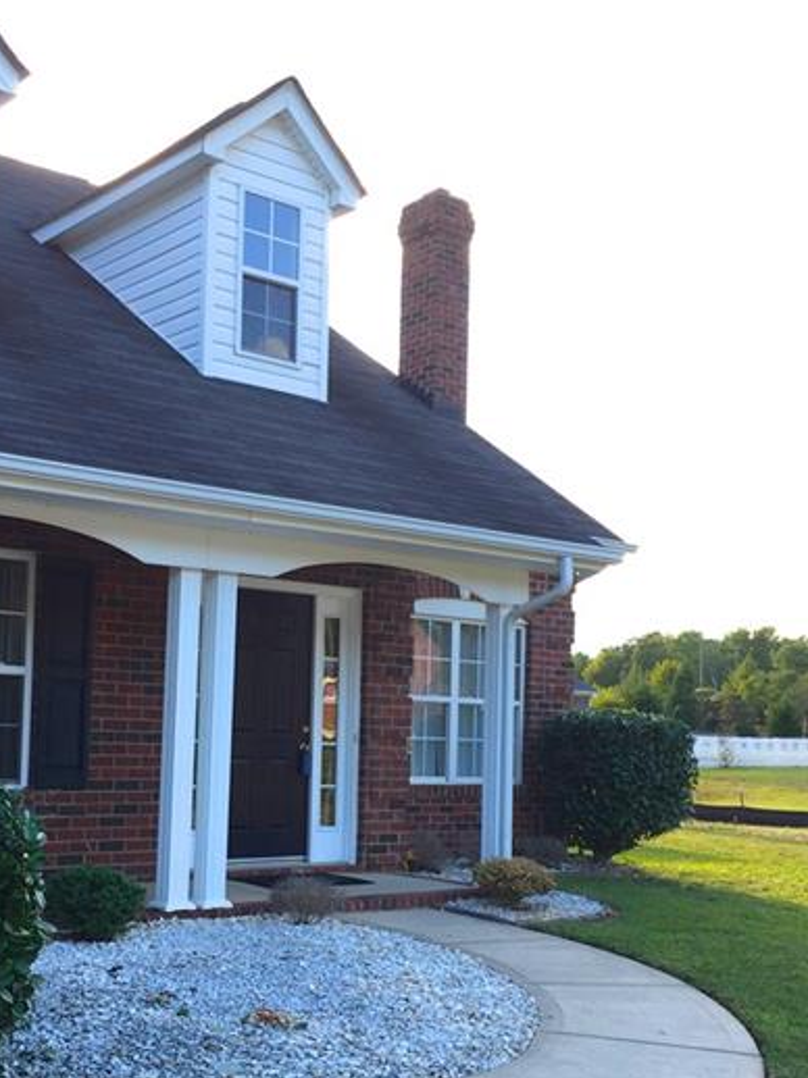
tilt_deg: +1.0
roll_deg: -2.4
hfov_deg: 33.4
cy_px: 718
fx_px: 1339
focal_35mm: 43
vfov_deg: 43.3
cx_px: 312
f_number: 2.2
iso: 32
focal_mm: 4.15
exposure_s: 1/163
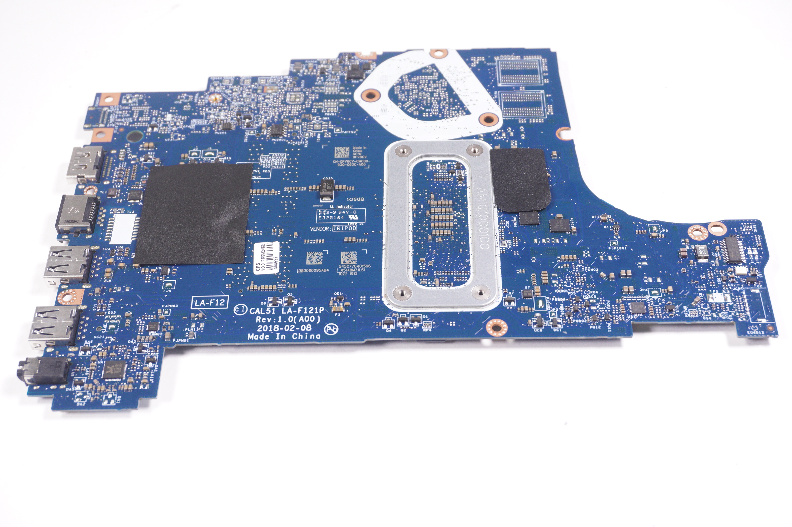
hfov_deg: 38.9
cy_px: 264
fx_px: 1121
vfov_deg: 26.4
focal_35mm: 51
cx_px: 396
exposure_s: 1/200
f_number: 6.3
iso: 640
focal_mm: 34
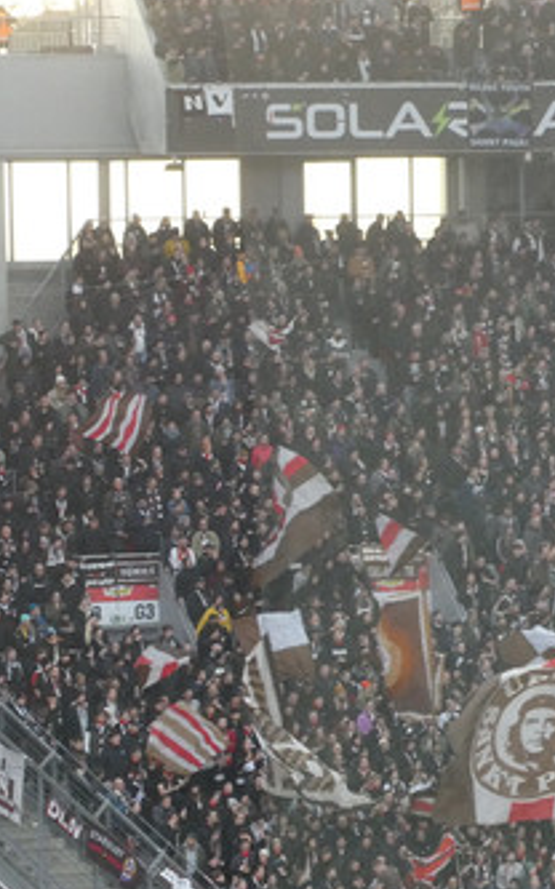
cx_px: 526
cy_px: 475
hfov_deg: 4.8
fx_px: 6658
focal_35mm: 275
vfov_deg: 7.6
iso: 400
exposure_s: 1/80
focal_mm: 24.2
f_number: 5.3
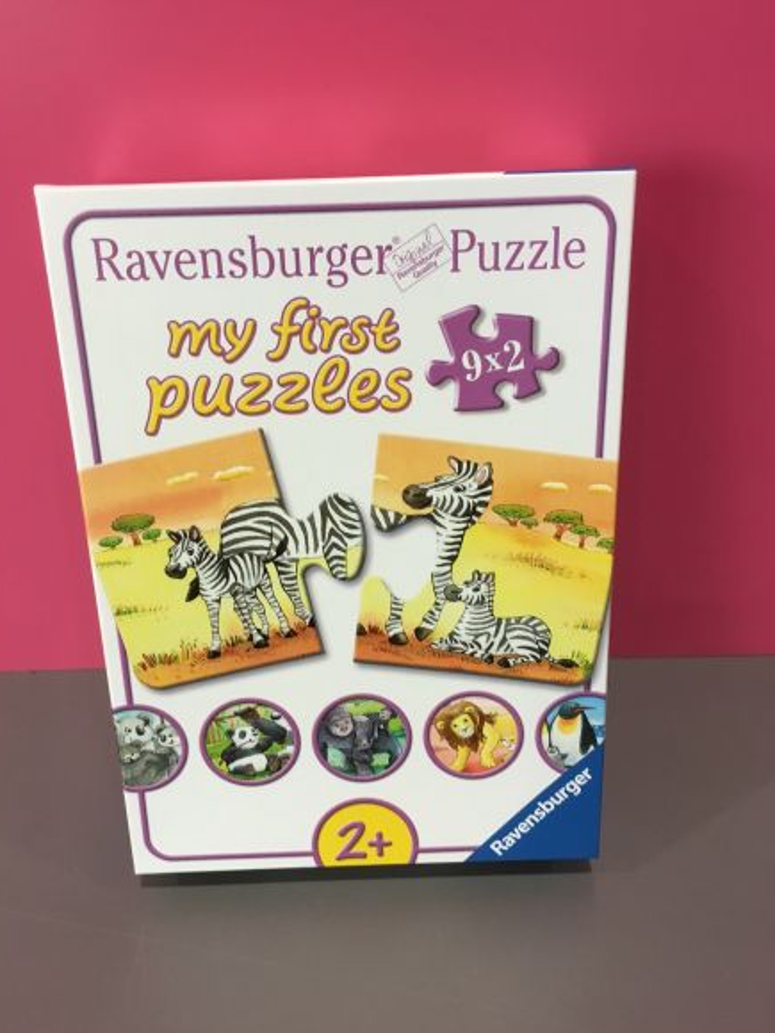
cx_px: 379
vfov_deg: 60.0
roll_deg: +2.4
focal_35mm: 30
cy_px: 533
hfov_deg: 46.8
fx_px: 896
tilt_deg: -36.1
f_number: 2.2
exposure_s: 1/33
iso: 125
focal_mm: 4.15
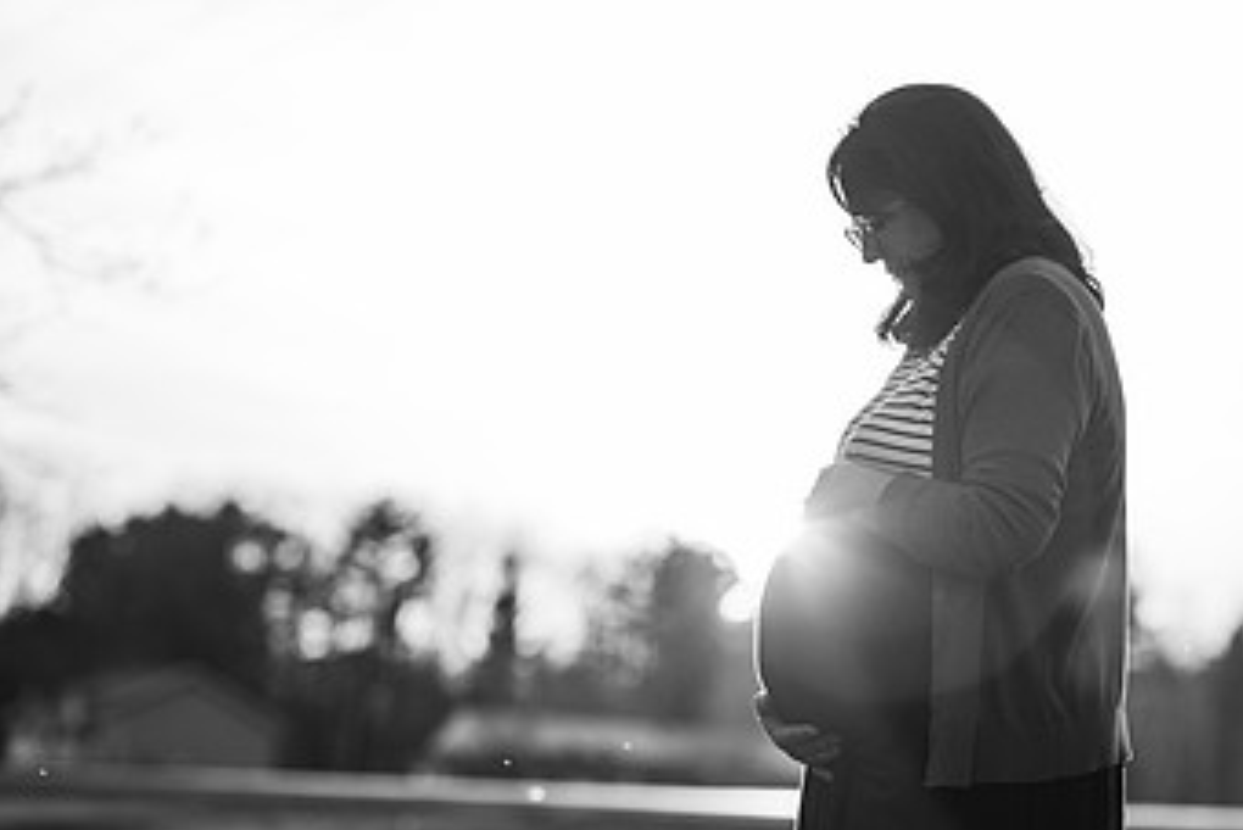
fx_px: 5008
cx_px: 987
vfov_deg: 9.5
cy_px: 455
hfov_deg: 14.1
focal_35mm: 145
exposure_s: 1/800
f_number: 2.8
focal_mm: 85
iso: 100
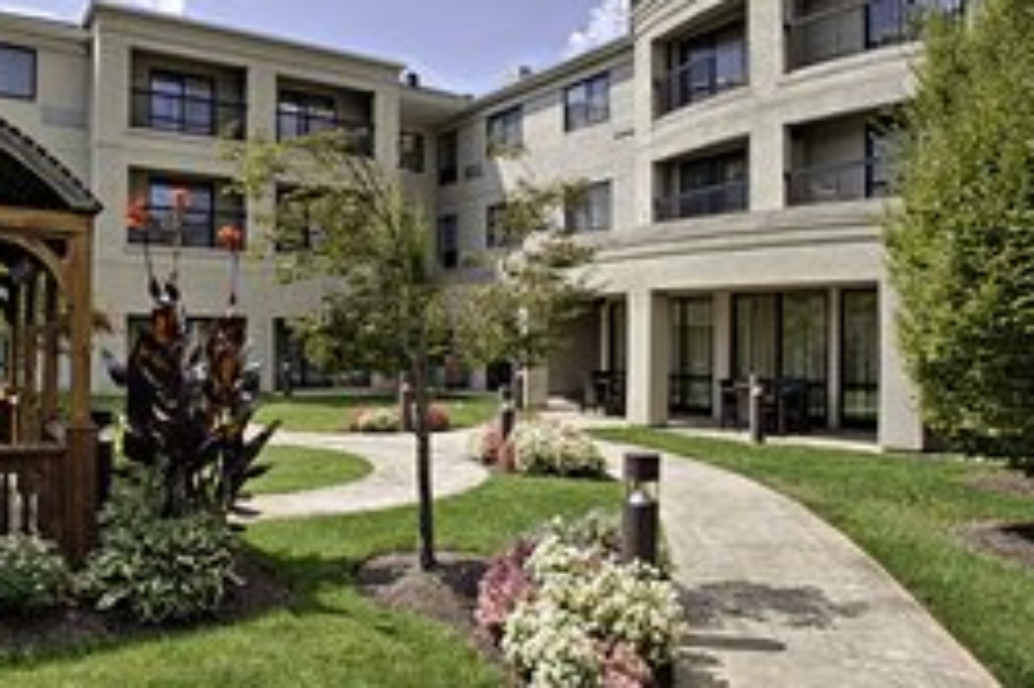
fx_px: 746
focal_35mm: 26
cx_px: 404
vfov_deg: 49.3
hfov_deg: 68.6
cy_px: 293
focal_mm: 17
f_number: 16
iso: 100
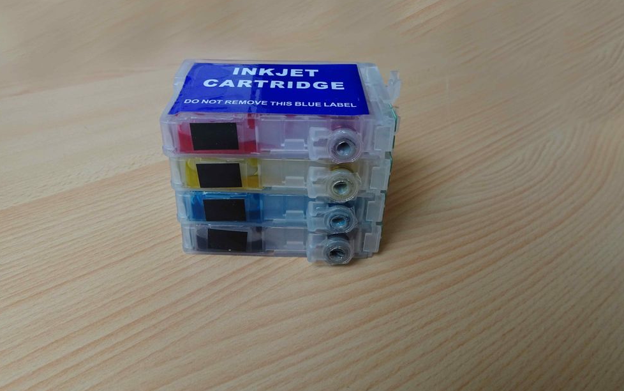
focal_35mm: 26
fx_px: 442
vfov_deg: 47.6
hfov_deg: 70.4
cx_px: 311
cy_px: 190
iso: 100
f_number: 3.5
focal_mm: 4.1
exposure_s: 1/30
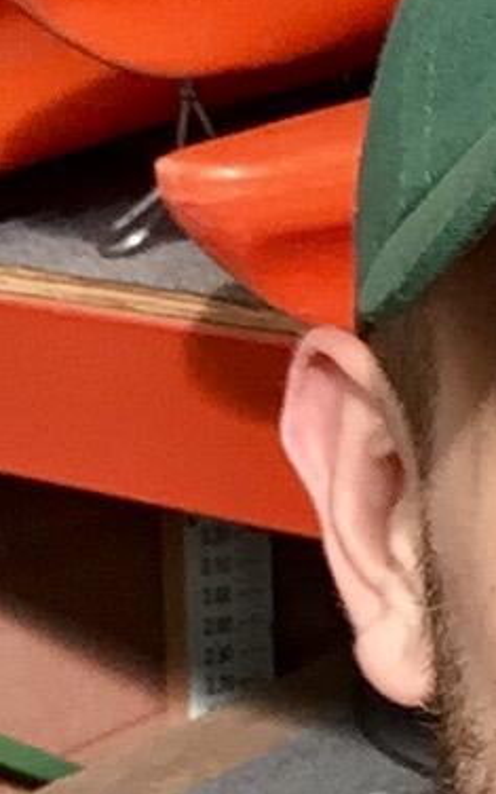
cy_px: 931
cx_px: 943
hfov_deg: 10.8
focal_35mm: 112
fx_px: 2422
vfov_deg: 17.8
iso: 100
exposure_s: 1/30
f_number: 2.2
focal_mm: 2.65
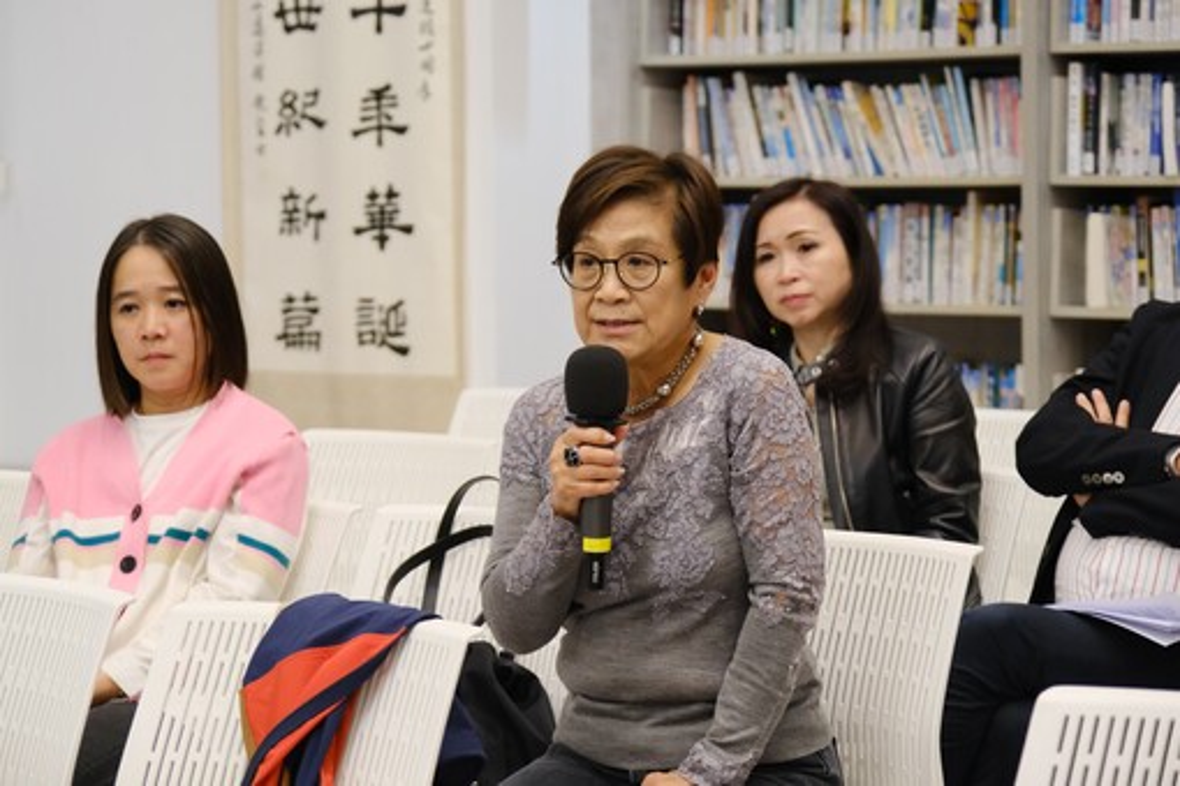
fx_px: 3441
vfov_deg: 13.0
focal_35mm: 105
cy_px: 393
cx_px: 590
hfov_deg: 19.5
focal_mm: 69.8
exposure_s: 1/210
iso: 3200
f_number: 4
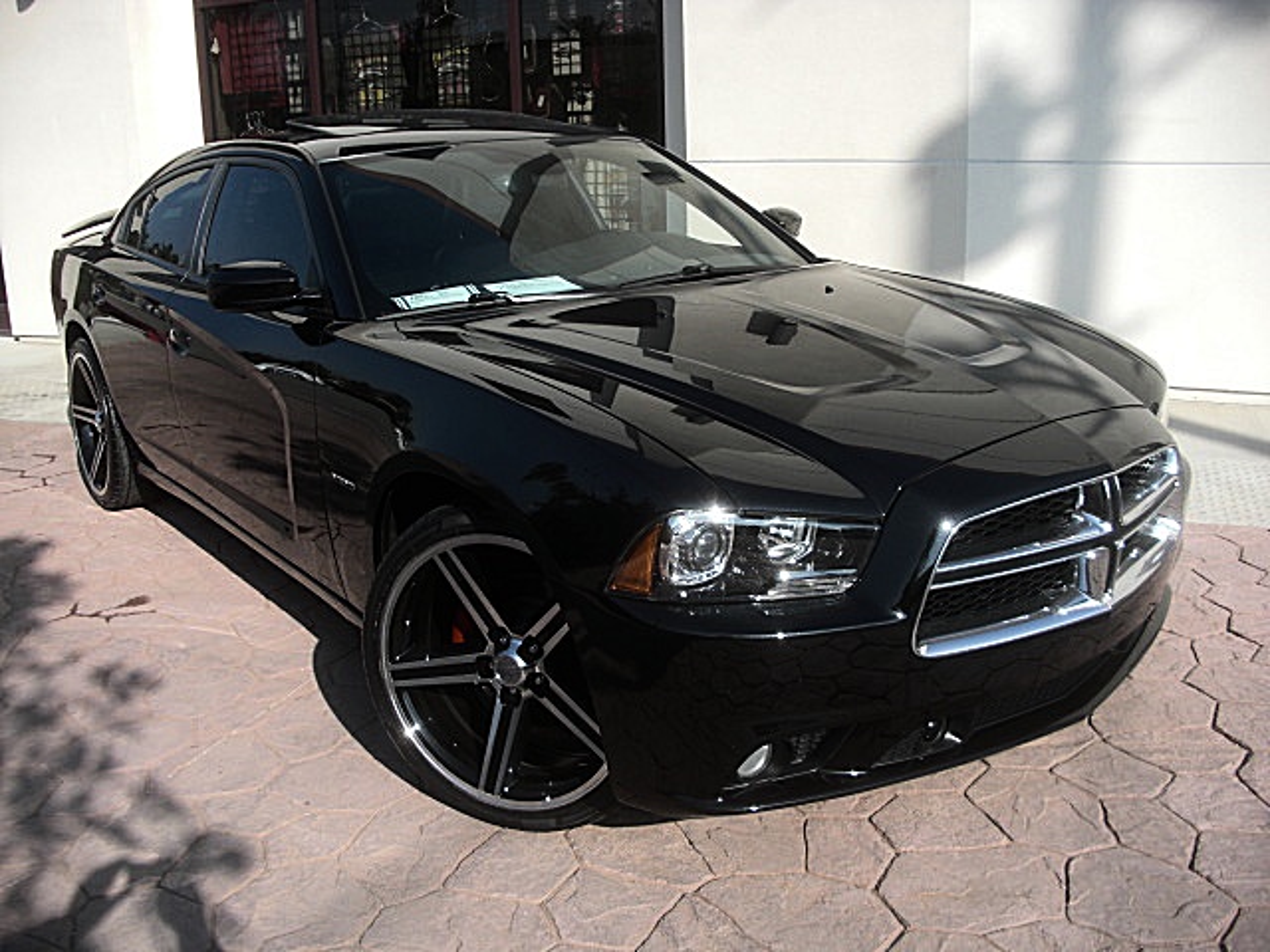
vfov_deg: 39.7
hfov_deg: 51.4
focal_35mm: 36
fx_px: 1321
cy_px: 476
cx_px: 635
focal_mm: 6.3
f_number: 2.8
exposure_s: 1/640
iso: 50
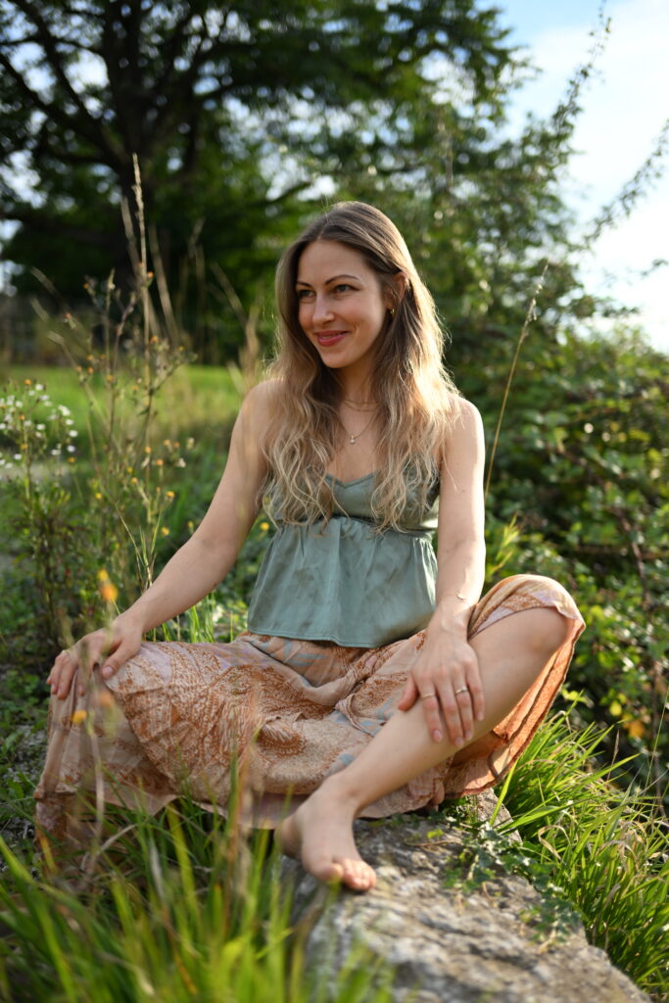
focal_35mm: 40
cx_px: 334
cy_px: 502
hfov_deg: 33.4
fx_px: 1115
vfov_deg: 48.5
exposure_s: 1/1250
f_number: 2
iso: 100
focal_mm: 40
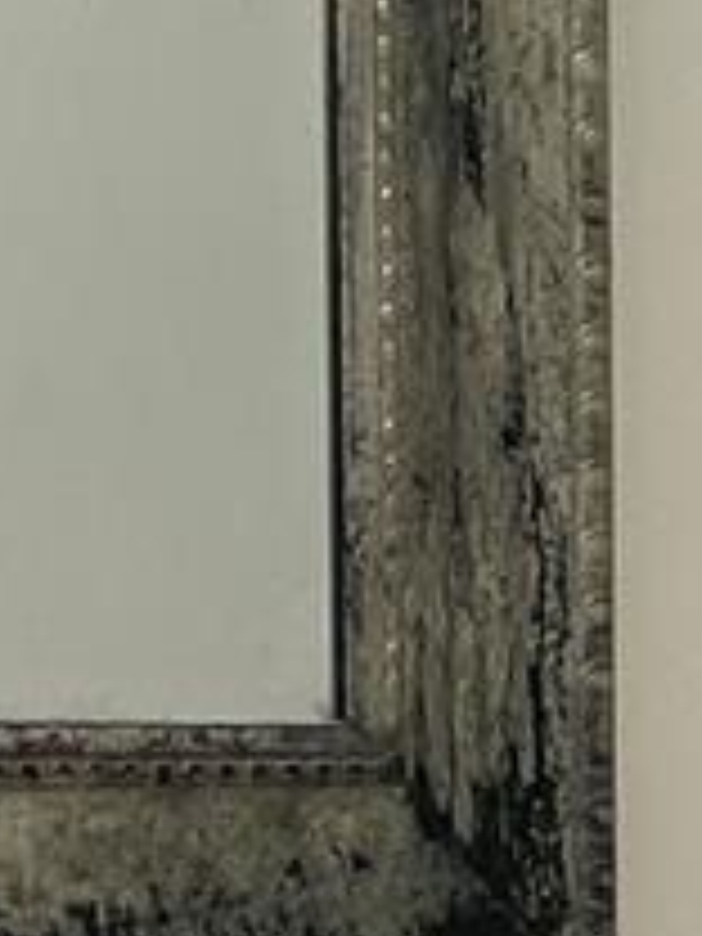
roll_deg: +0.0
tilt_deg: -1.1
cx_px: 1026
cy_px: 1040
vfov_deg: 10.2
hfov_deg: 7.6
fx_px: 5192
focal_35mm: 192
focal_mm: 4.2
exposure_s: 1/120
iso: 100
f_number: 1.6
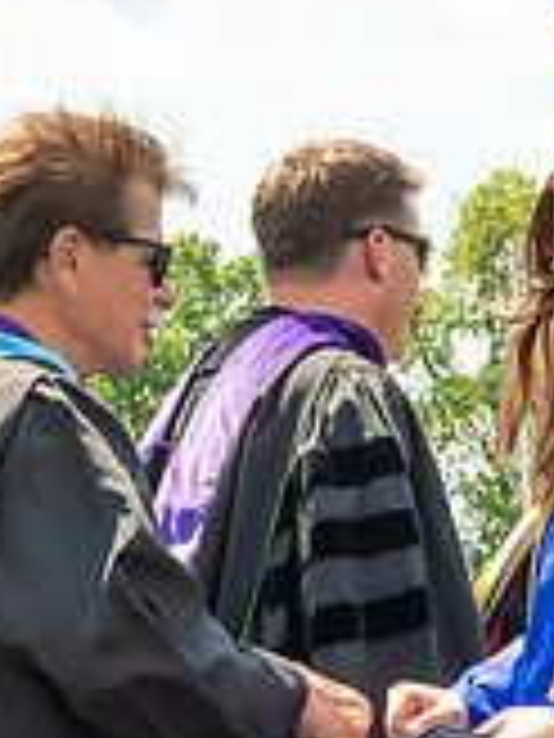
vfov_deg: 10.2
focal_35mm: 192
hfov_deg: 7.7
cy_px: 873
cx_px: 254
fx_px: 4097
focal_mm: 29
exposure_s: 1/800
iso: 200
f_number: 7.1
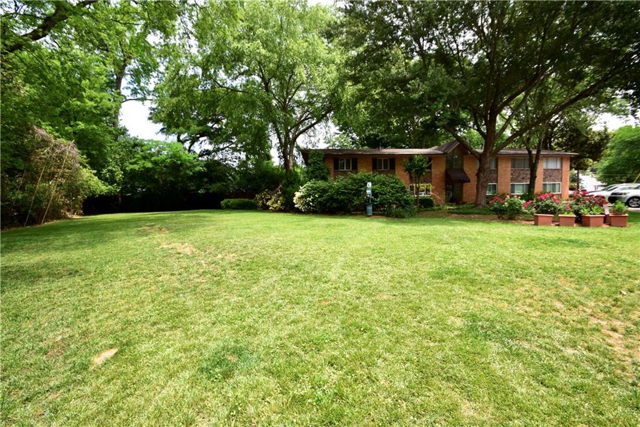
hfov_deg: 100.4
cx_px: 320
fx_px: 267
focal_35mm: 15
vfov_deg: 77.3
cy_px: 214
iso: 400
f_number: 10
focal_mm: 10
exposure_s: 1/200
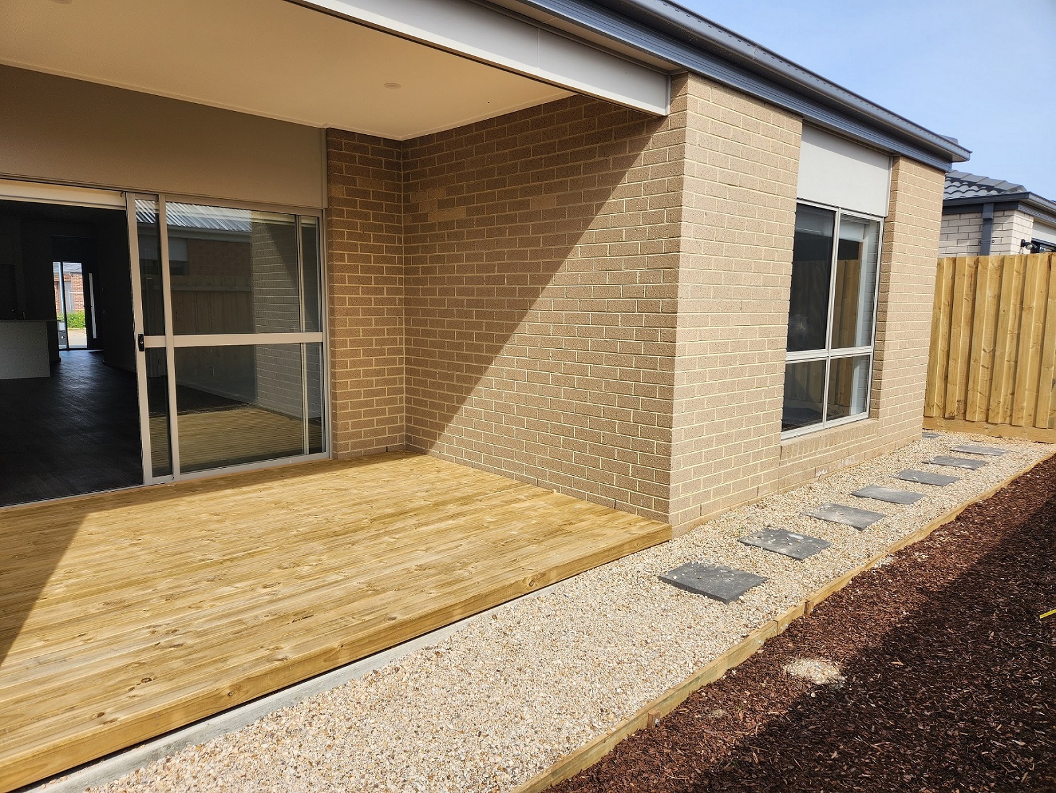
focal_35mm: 23
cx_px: 528
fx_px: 702
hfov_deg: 73.9
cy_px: 396
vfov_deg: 58.9
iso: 20
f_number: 1.8
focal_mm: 5.4
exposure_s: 1/989
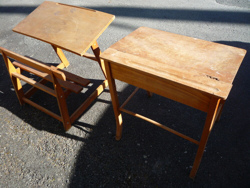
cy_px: 94
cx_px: 125
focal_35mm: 30
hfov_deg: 60.0
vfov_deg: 46.8
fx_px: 217
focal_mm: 5.2
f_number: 4
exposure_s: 1/250
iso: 100
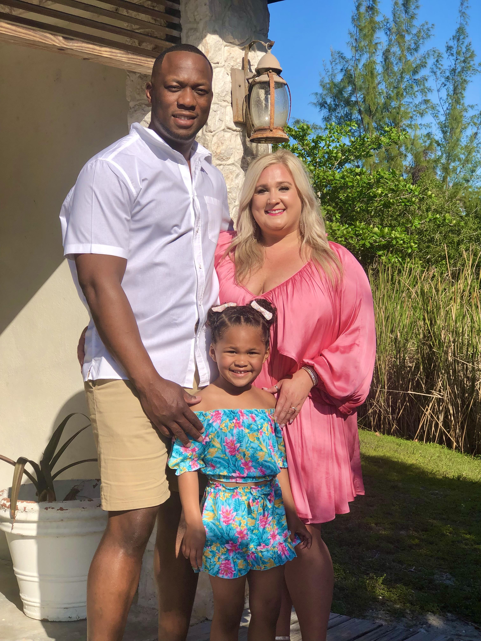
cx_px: 240
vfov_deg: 33.8
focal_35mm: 57
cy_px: 320
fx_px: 1056
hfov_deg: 25.7
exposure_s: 1/960
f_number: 2.8
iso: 20
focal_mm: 6.6
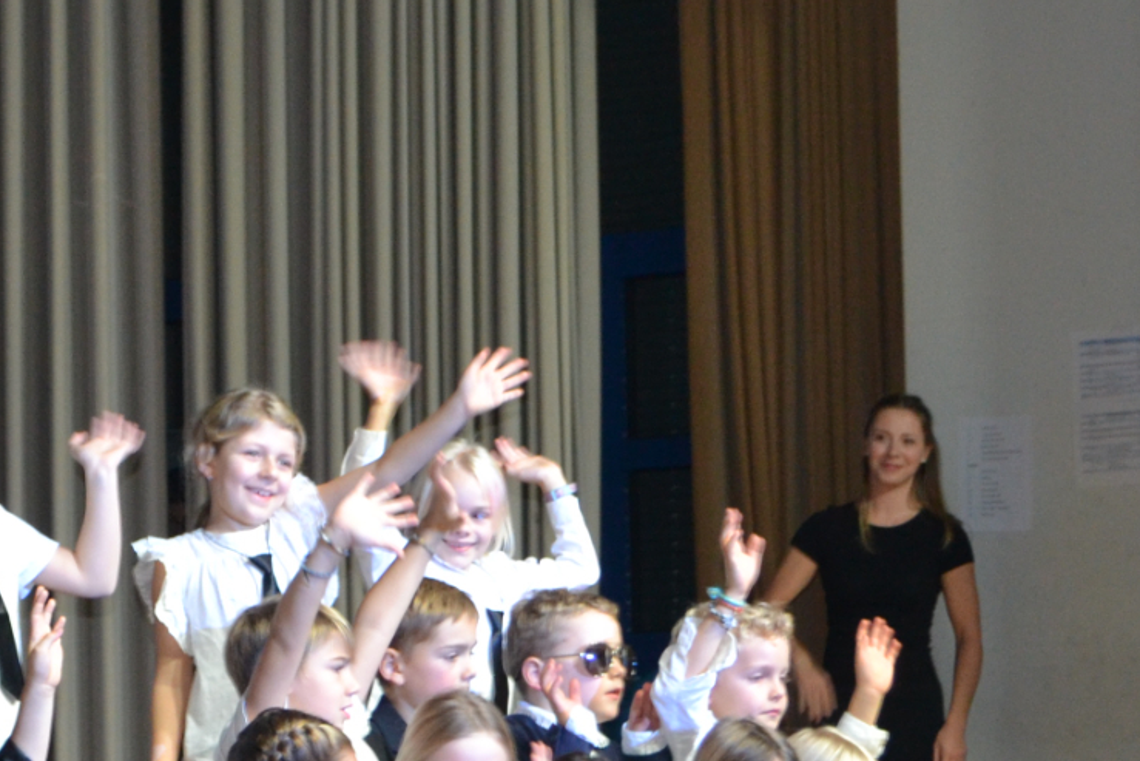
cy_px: 506
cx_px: 48
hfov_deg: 12.9
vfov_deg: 8.7
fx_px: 5004
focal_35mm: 158
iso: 1100
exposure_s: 1/60
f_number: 5
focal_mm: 38
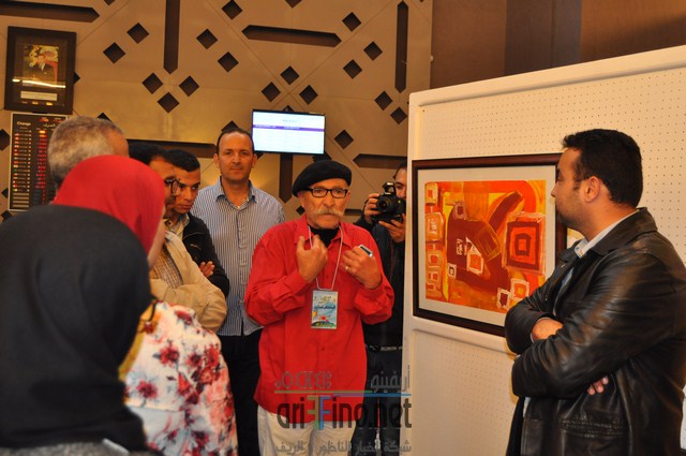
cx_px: 343
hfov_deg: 53.2
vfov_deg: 36.8
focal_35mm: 36
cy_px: 228
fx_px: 685
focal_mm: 24
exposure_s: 1/60
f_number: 3.8
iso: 800
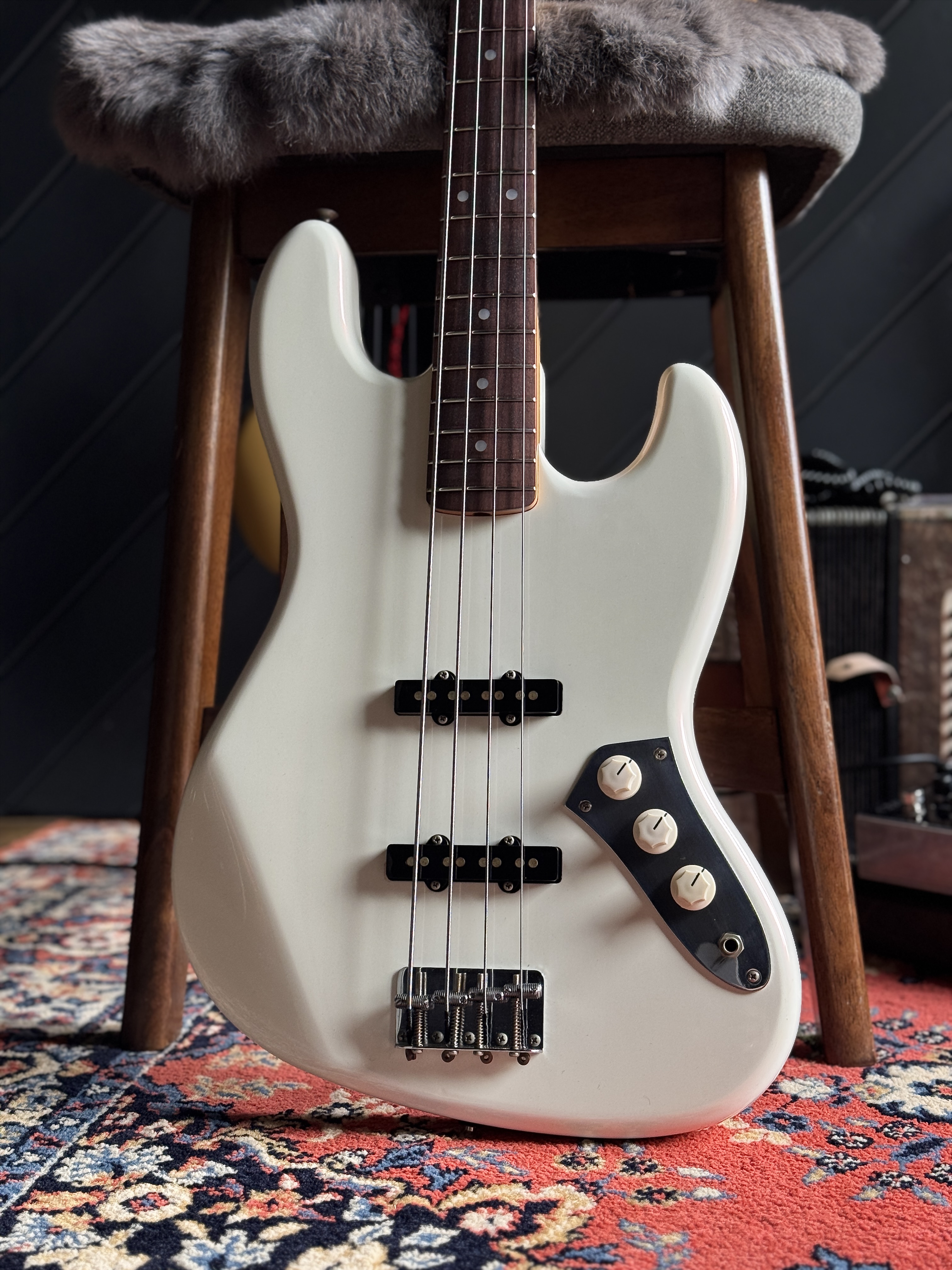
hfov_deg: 30.3
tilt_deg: -3.2
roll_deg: +0.8
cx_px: 476
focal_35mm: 48
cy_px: 635
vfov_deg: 39.7
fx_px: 1760
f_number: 1.78
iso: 100
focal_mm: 6.76
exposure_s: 1/60
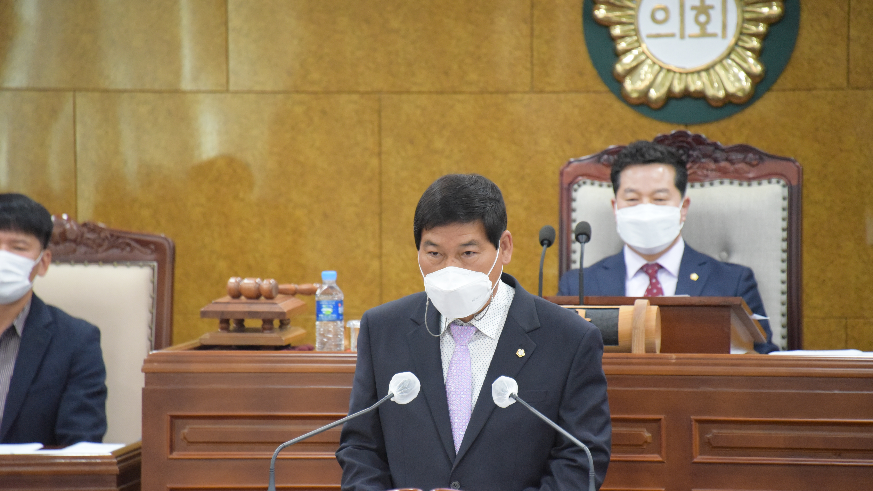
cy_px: 273
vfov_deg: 3.9
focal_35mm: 315
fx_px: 7292
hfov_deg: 6.9
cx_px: 436
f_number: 5.6
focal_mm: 300
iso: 7200
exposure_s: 1/400
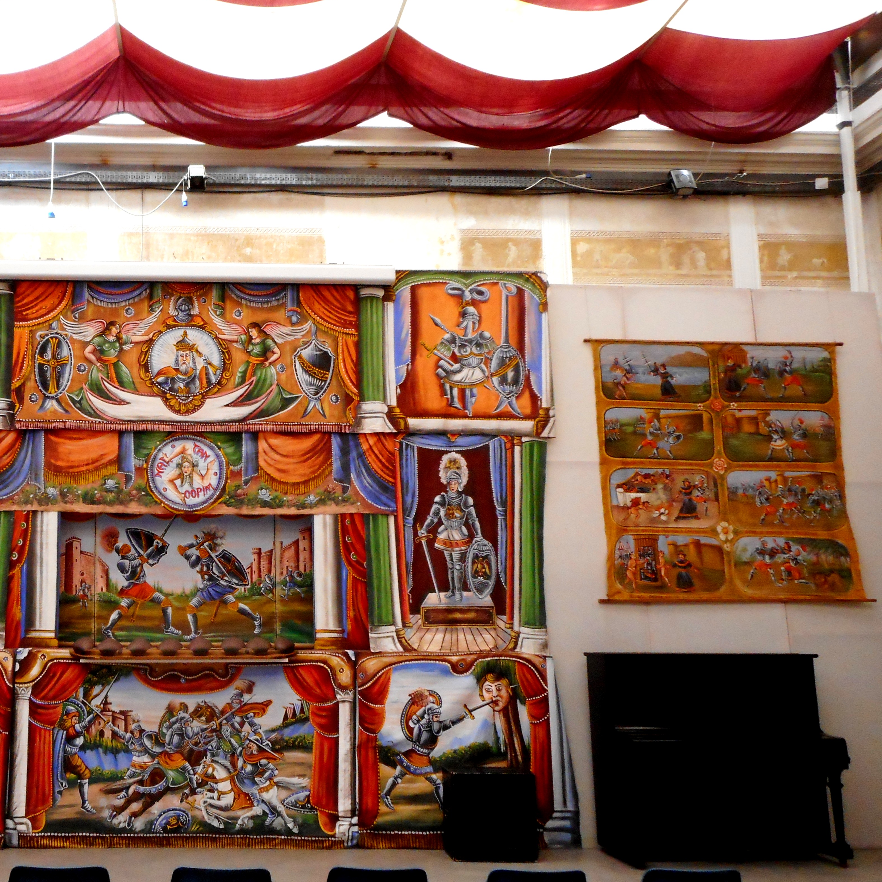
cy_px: 424
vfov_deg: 46.0
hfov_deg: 44.3
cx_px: 206
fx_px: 1038
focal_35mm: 36
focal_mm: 4.5
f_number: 3.7
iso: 320
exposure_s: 1/30
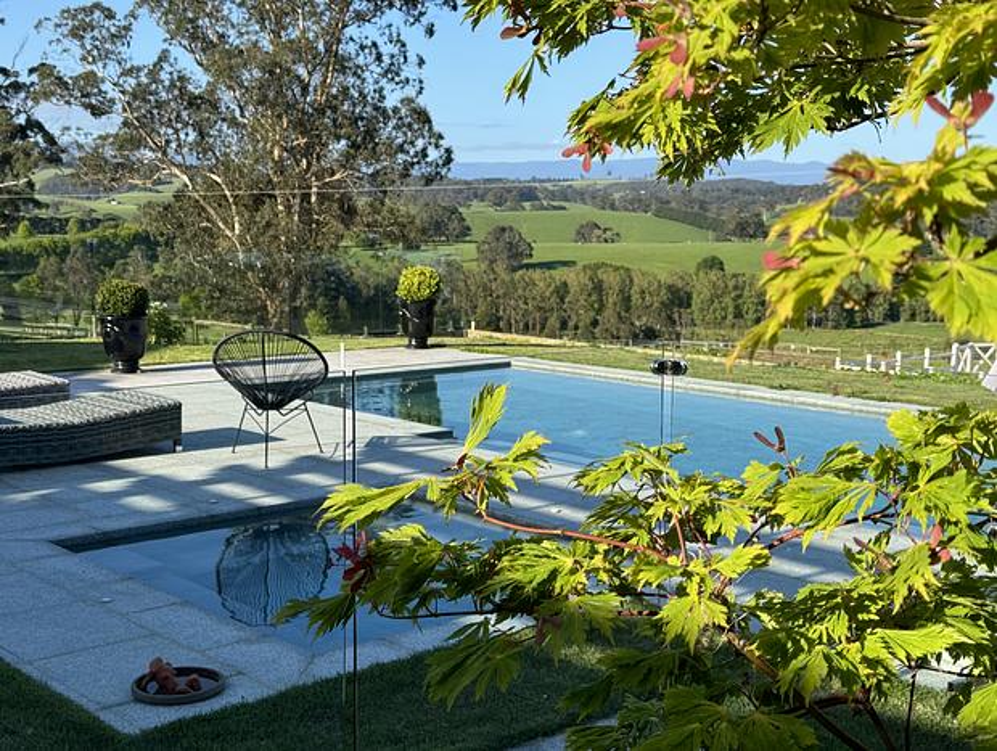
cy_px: 376
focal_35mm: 48
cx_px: 498
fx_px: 1385
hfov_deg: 39.6
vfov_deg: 30.3
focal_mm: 6.86
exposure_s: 1/2415
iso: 64
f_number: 1.78
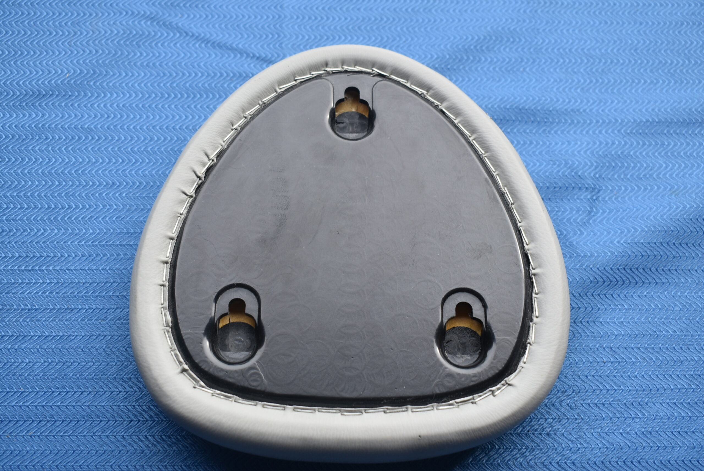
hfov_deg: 44.9
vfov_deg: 30.9
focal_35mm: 44
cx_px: 352
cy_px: 236
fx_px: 851
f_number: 6.3
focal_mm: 29
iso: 200
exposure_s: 1/160
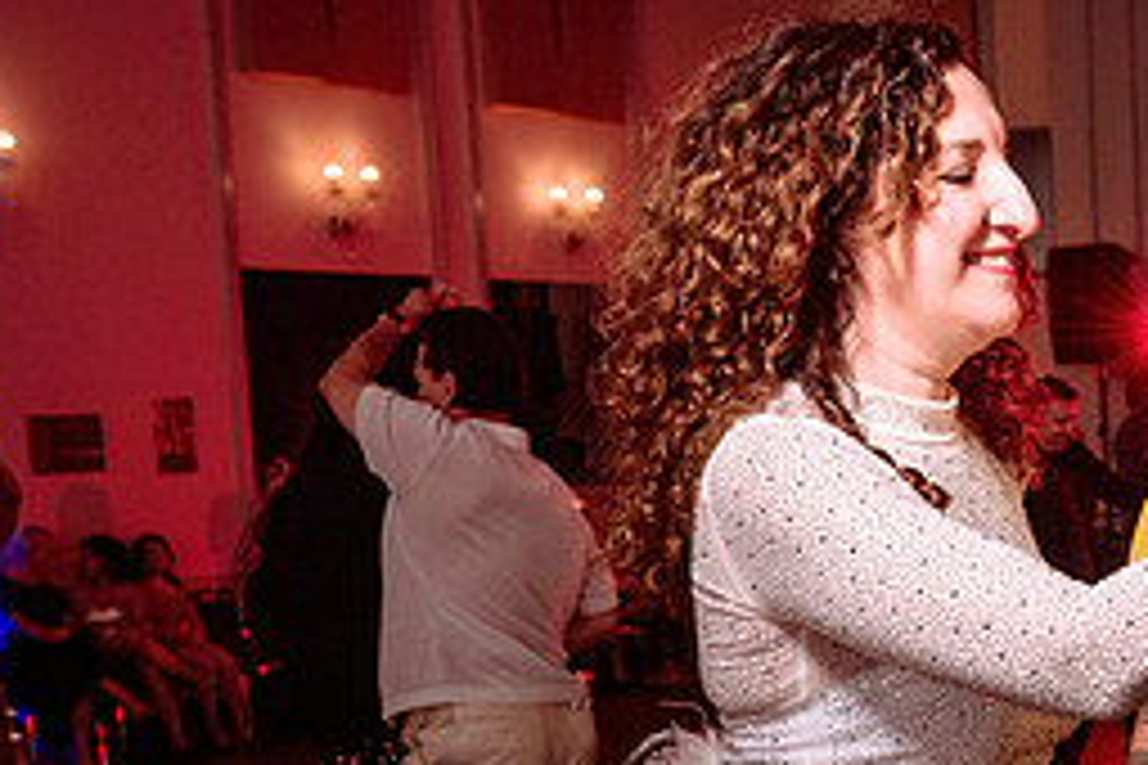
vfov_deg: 17.0
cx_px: 891
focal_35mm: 79
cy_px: 709
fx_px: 2519
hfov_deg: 25.3
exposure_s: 1/100
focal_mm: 30
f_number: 4.5
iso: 500
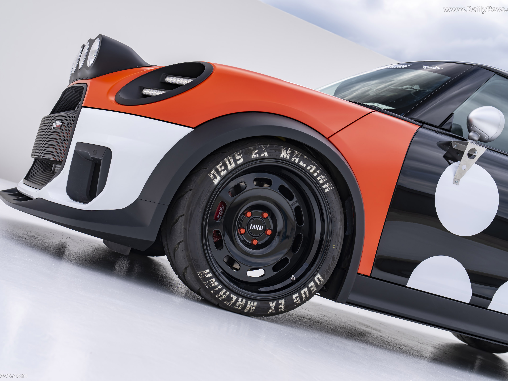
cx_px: 242
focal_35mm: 50
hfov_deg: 38.2
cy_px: 191
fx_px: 734
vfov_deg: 29.1
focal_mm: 46
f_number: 5.6
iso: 100
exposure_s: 1/100
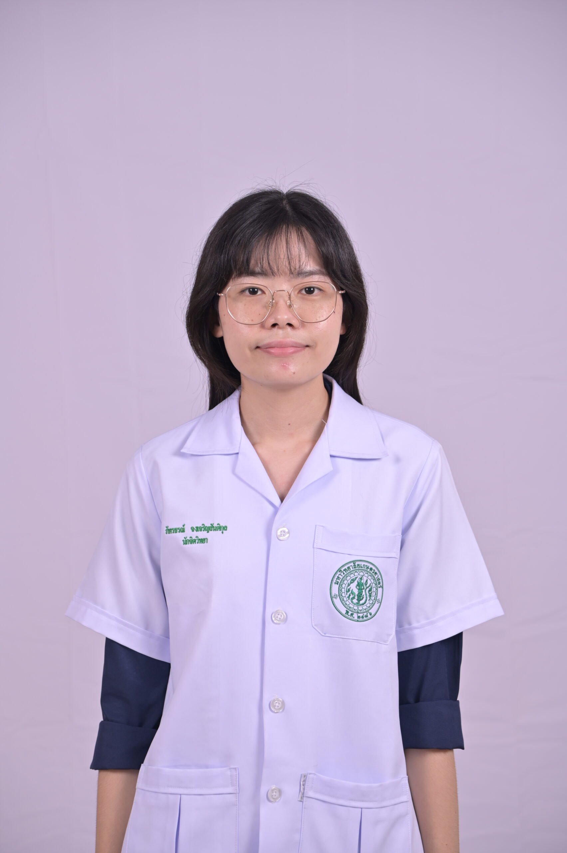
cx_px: 284
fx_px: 2011
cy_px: 426
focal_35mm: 85
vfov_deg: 23.9
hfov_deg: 16.0
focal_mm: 85
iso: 100
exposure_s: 1/100
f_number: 4.5
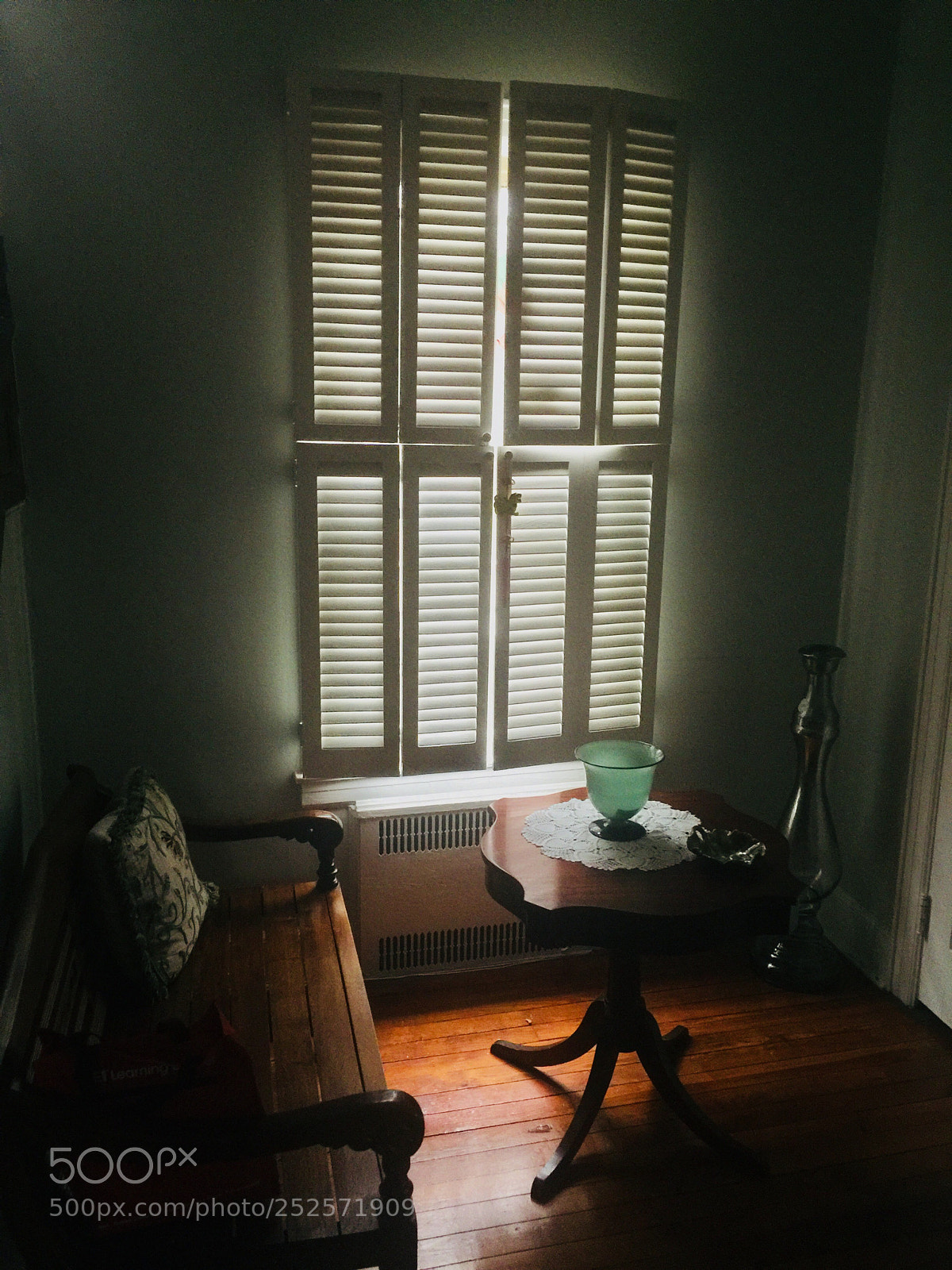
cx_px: 476
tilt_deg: -11.1
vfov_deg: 61.7
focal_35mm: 29
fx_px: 1063
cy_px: 635
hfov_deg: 48.2
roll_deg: -0.8
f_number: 2.2
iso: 80
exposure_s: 1/4
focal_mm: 4.15
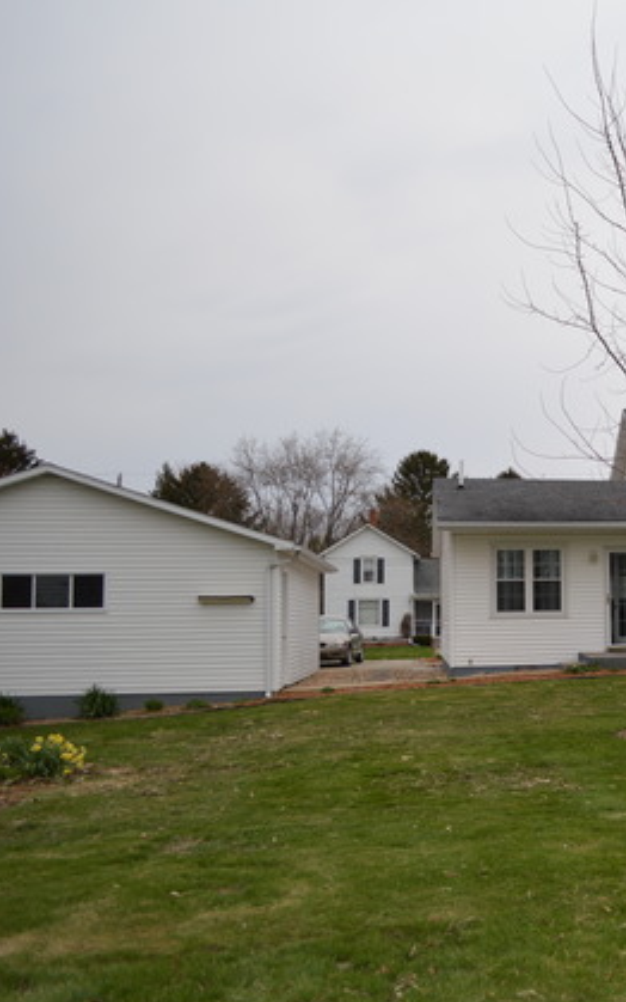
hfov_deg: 27.0
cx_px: 753
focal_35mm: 42
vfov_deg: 47.2
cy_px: 507
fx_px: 1146
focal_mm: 18
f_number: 4
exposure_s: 1/160
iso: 100
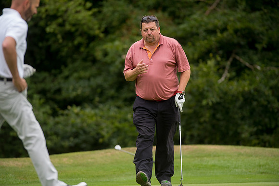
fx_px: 2325
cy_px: 93
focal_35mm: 300
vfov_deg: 4.6
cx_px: 140
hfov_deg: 6.9
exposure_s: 1/2000
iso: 800
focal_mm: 300
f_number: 4
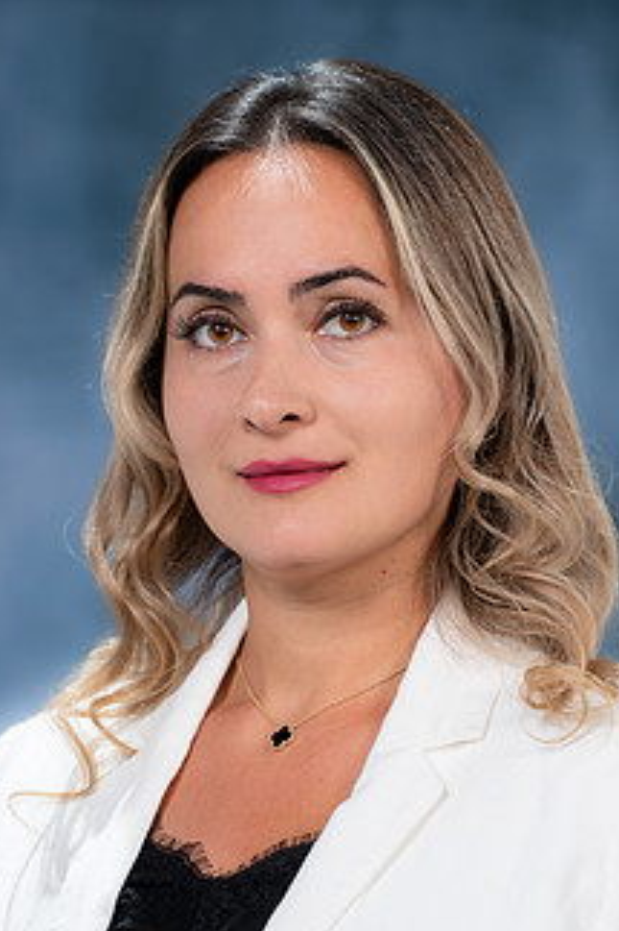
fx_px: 6480
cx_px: 317
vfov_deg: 8.2
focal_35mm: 251
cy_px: 597
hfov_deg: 5.5
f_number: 5.6
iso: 320
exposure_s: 1/200
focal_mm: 180
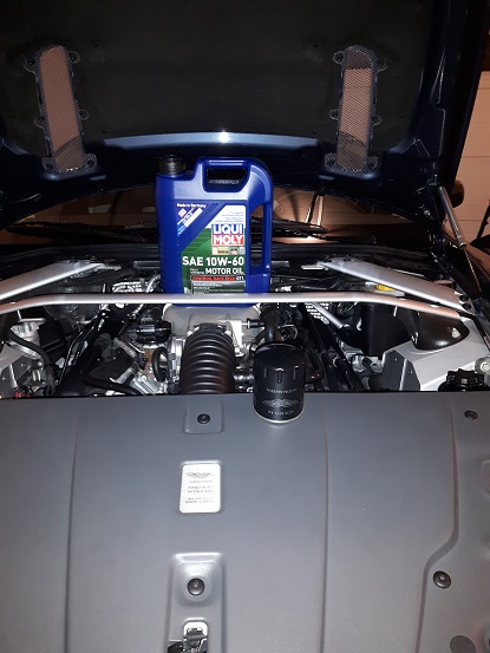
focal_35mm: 31
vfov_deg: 58.3
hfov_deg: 45.5
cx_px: 245
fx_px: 585
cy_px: 326
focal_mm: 3.7
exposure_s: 1/17
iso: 250
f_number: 1.9
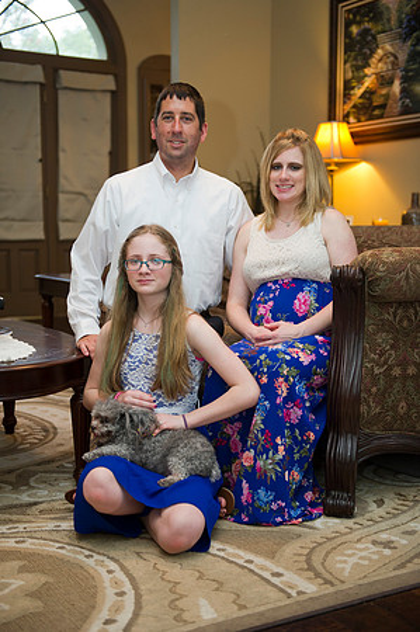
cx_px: 210
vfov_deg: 39.6
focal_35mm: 50
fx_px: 877
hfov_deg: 26.9
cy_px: 316
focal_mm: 50
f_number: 2.8
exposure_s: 1/100
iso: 1600
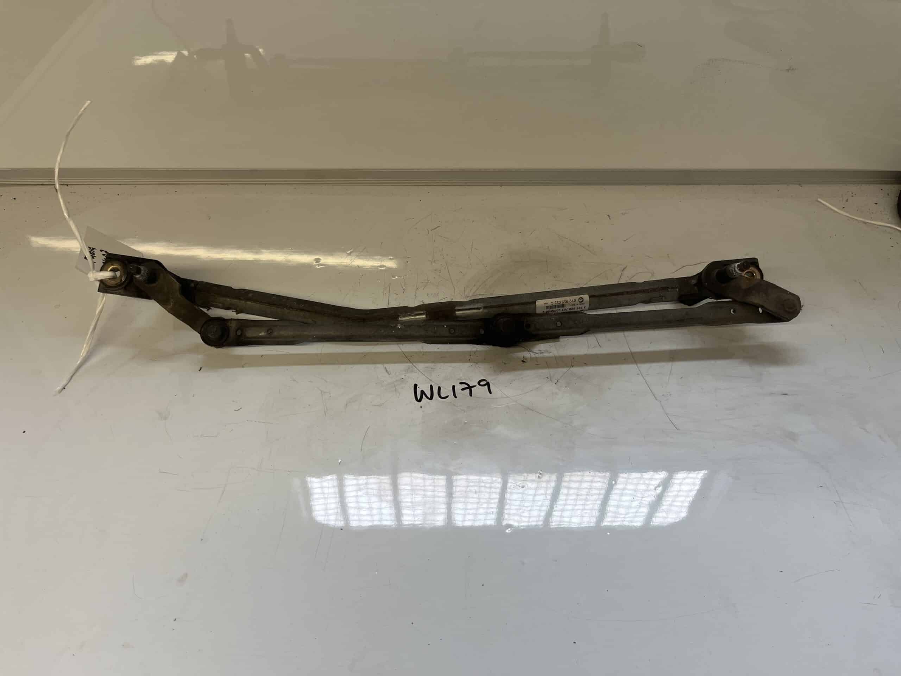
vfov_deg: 53.1
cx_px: 450
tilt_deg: -47.3
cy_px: 338
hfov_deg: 67.3
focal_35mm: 26
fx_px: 677
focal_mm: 5.1
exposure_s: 1/122
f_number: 1.6
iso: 50
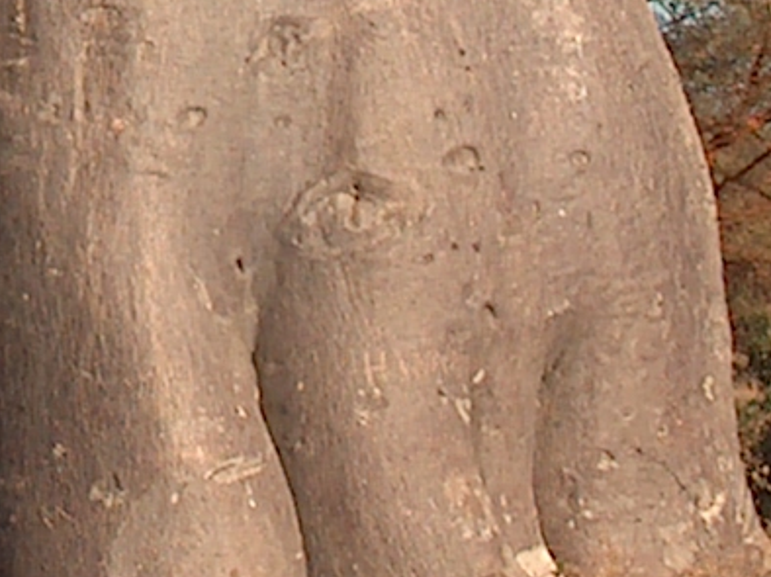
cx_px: -172
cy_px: -737
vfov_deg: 5.9
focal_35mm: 245
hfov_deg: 8.0
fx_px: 5454
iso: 100
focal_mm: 7.6
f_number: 4
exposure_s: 1/562
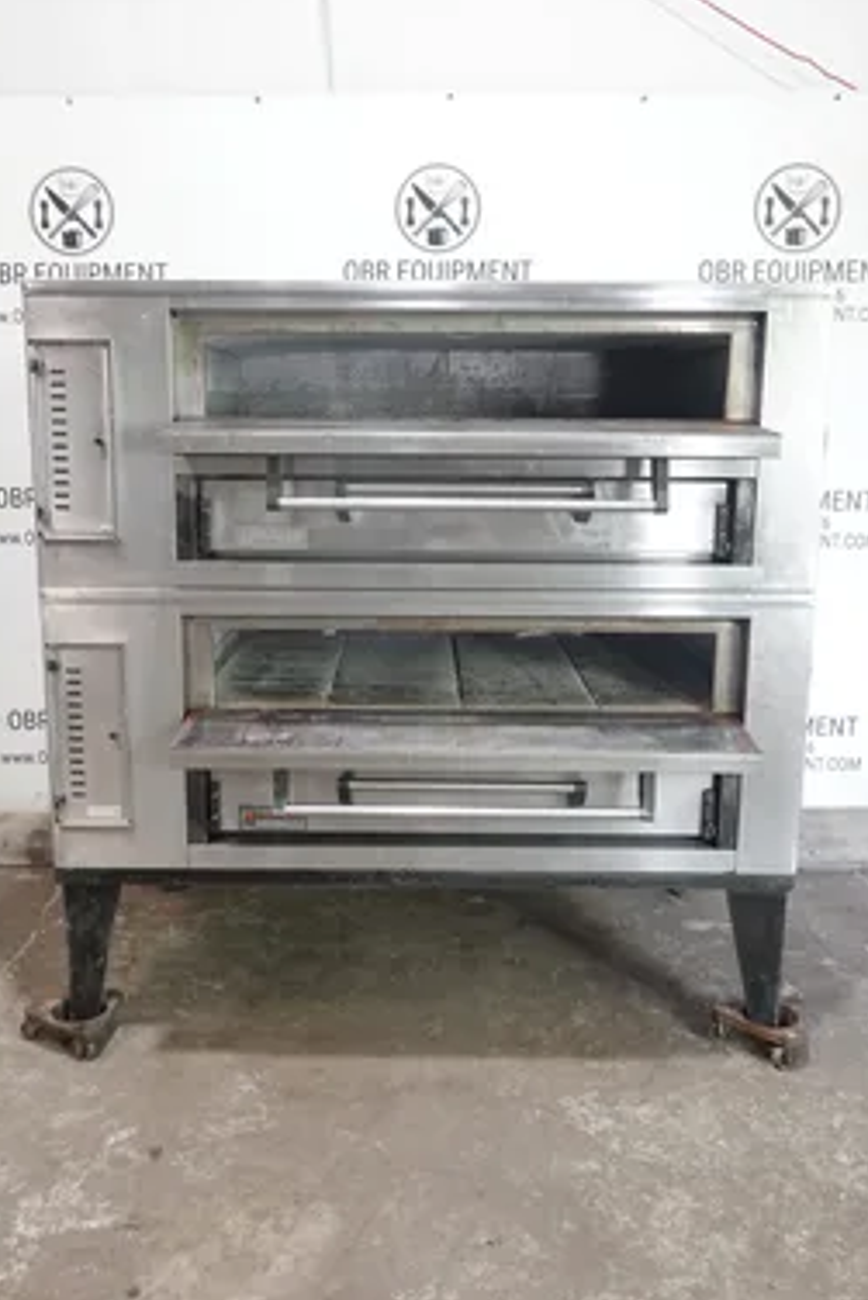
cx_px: 424
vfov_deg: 55.8
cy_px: 653
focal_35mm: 34
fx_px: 1228
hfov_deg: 38.9
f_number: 3.5
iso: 1000
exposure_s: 1/40
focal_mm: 11.76
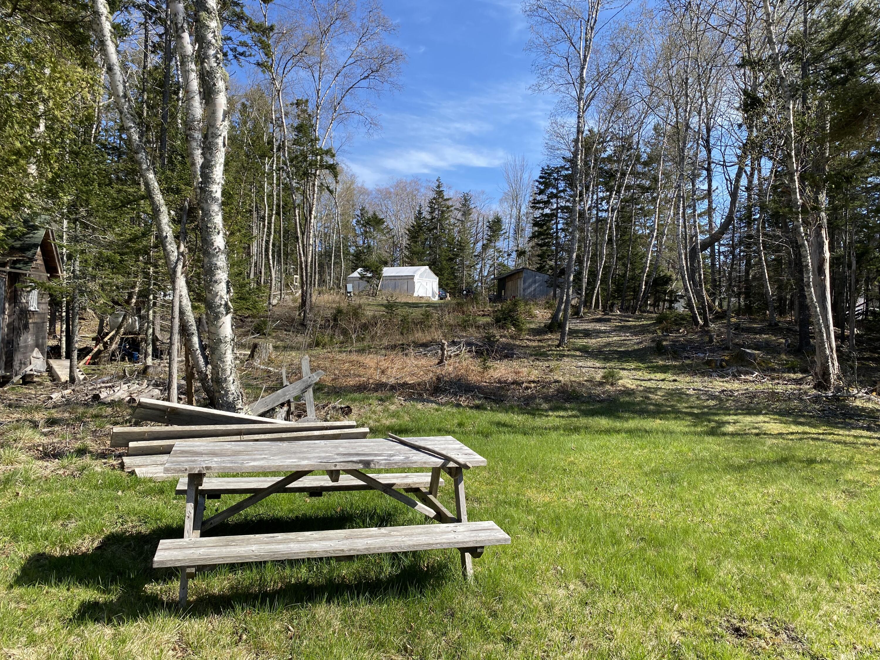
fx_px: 661
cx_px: 440
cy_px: 330
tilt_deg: +1.8
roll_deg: -2.2
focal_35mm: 26
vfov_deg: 53.1
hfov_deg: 67.3
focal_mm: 4.25
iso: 32
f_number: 1.8
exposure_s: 1/1464
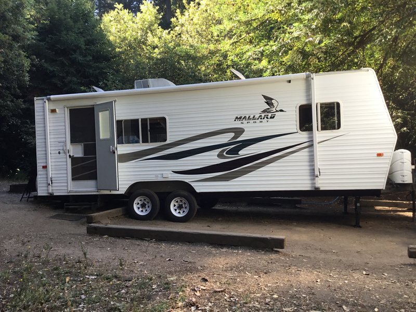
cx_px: 208
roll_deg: +1.7
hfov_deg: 58.4
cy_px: 156
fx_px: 373
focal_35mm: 31
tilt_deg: -1.7
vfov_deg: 45.4
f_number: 2.4
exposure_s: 1/120
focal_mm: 3.3
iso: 40
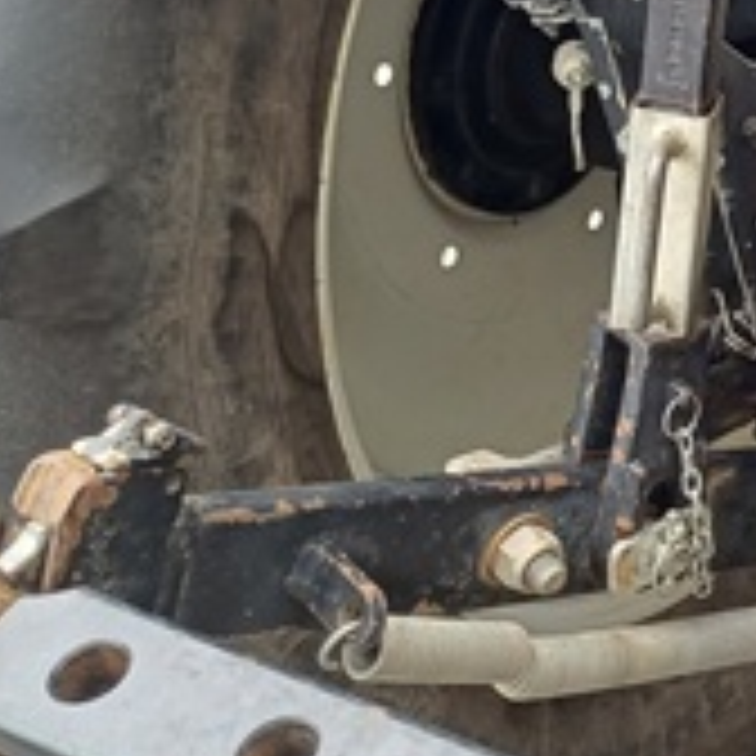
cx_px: 1066
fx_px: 2076
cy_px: 108
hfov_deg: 18.7
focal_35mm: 84
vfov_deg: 20.3
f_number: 1.8
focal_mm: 4.65
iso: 100
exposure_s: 1/50
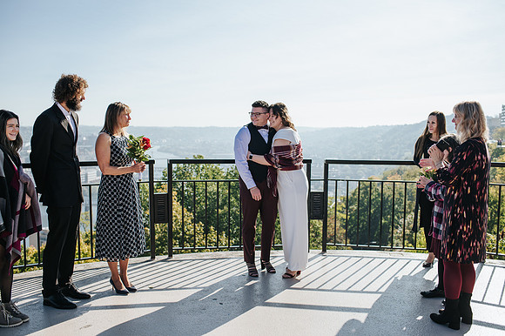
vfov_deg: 37.3
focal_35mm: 36
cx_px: 252
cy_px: 168
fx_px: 498
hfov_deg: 53.8
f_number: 3.2
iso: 100
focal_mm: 35
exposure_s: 1/1000
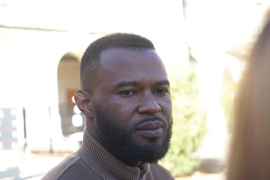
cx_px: 135
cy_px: 90
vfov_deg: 19.5
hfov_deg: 28.8
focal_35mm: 70
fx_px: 525
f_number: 5.6
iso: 400
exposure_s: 1/160
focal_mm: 70
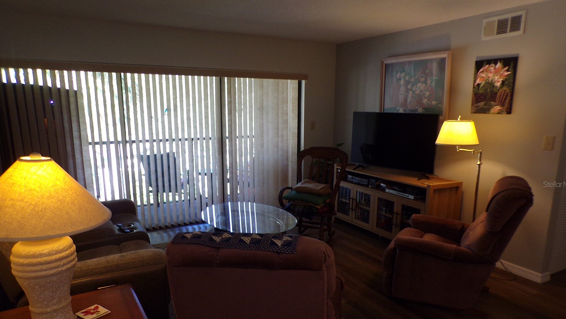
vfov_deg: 42.8
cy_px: 184
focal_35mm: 27
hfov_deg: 69.8
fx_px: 405
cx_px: 285
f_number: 3
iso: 195
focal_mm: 4.3
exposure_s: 1/34
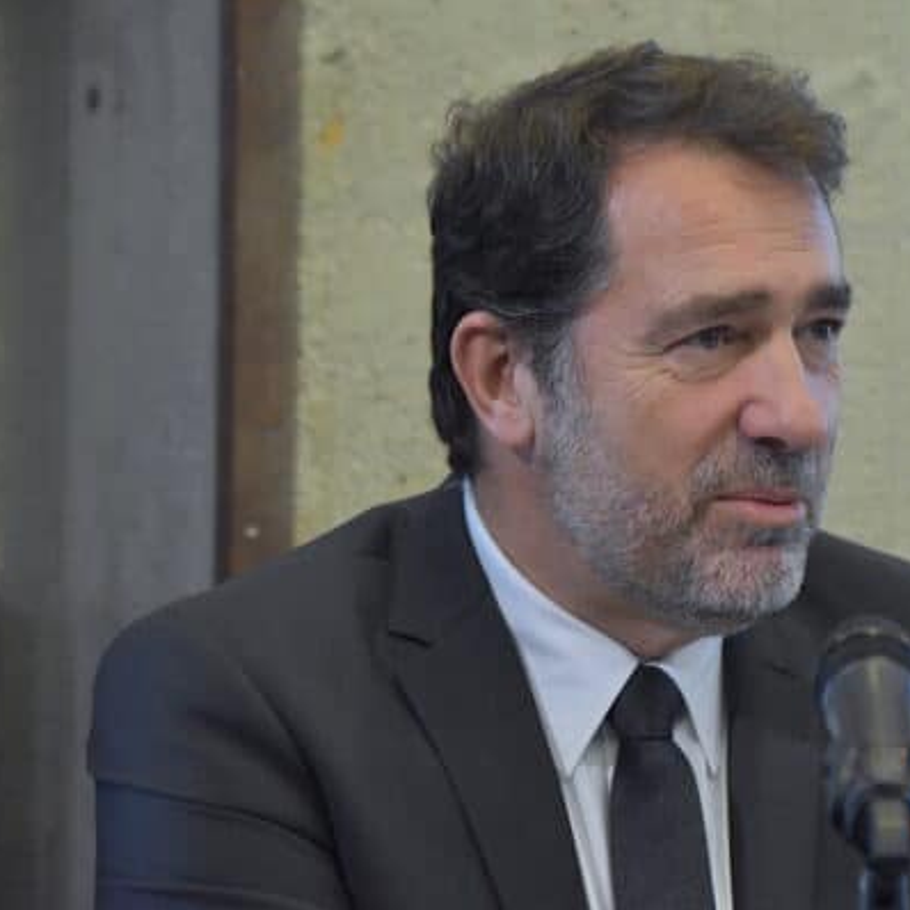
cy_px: 455
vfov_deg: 7.8
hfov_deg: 7.8
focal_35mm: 223
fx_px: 6632
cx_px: 672
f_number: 5.6
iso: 5600
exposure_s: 1/250
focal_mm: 116
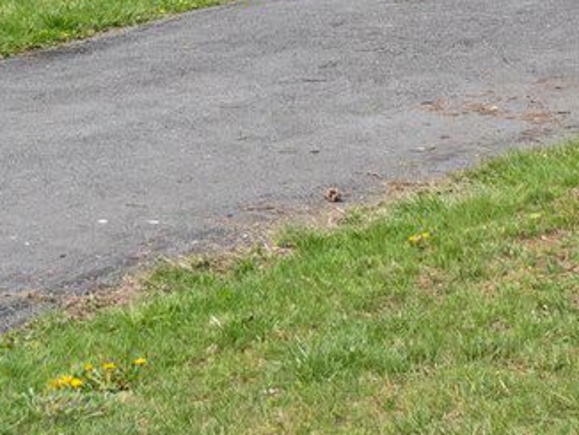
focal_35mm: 181
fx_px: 3030
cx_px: 181
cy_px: -281
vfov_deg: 8.0
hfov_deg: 10.9
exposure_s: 1/160
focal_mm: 20
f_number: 9
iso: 100
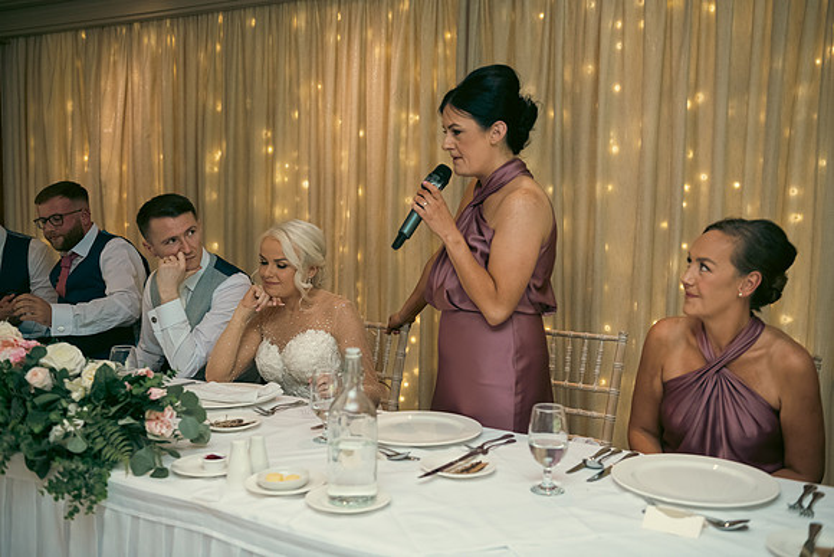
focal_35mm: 38
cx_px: 417
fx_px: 880
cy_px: 278
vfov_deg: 35.1
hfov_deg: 50.7
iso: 800
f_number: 3.5
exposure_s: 1/160
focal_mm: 38
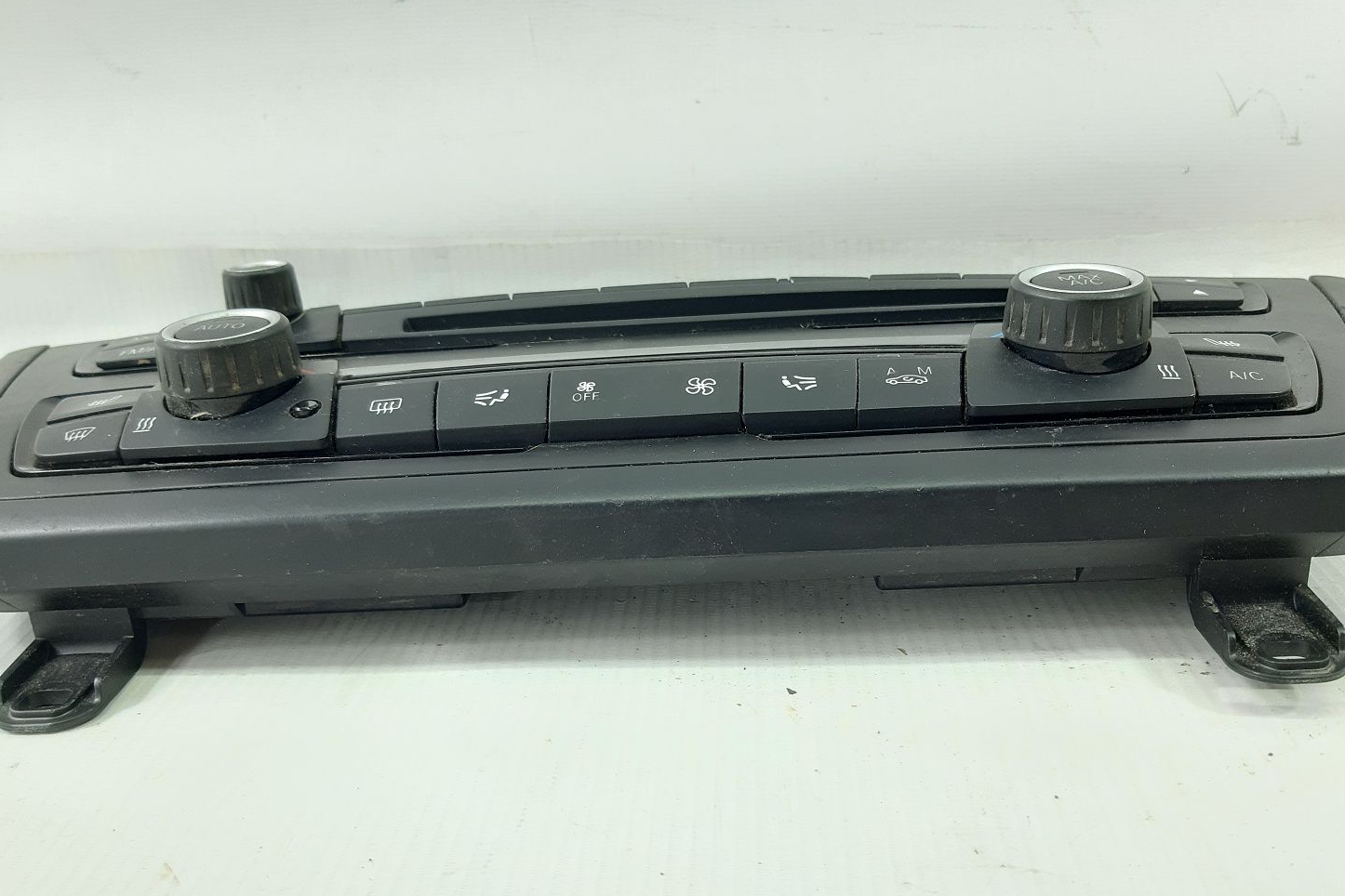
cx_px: 658
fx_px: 1233
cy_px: 572
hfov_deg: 57.2
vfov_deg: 39.6
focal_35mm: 33
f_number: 1.7
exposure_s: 1/50
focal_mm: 3.93
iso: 100
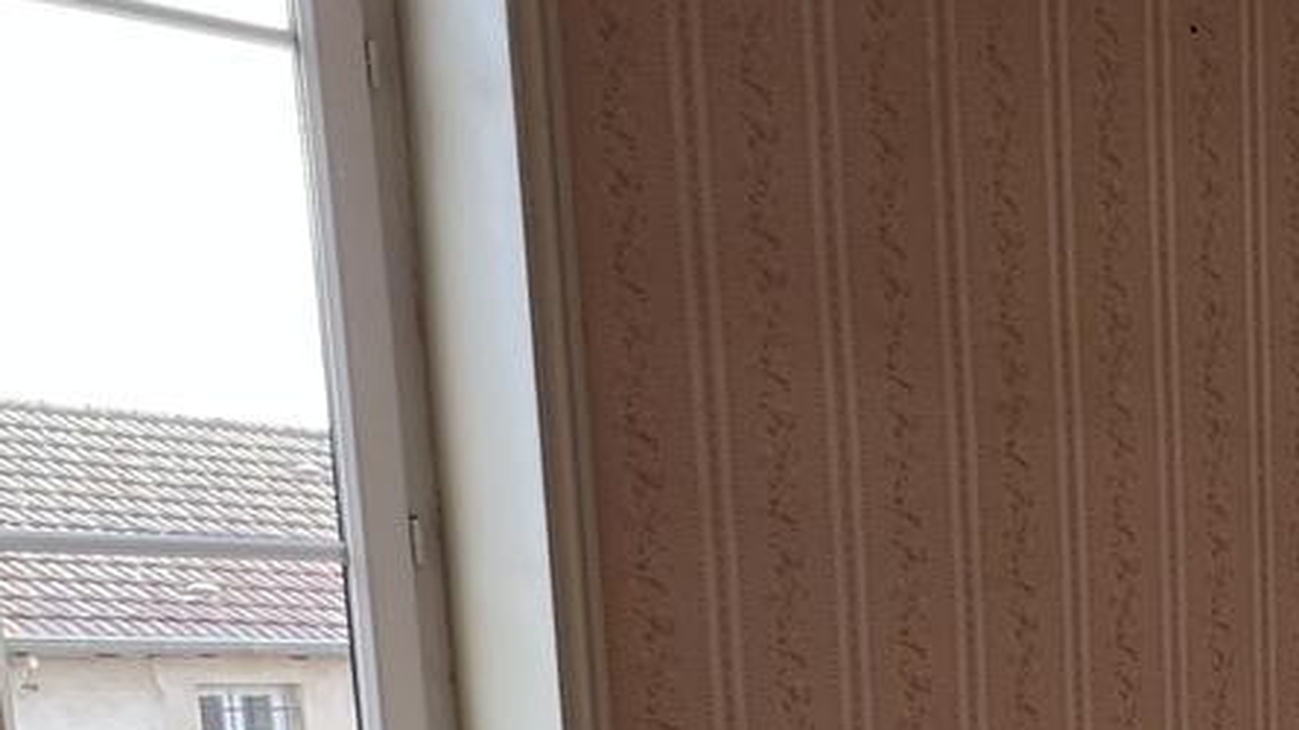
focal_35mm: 55
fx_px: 1894
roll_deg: +1.1
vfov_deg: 19.6
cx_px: 1562
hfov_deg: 31.6
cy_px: 1022
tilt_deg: -10.1
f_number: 1.8
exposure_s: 1/99
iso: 40
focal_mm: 1.57
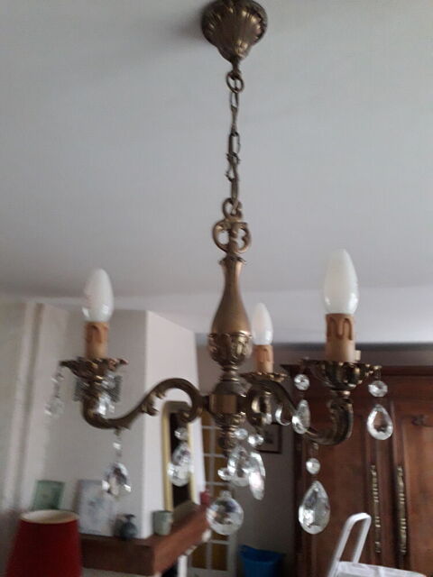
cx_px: 216
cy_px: 288
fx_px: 450
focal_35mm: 27
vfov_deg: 65.3
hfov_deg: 51.4
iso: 400
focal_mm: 3.6
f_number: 1.9
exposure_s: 1/25
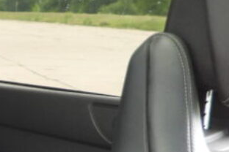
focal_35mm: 128
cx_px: -275
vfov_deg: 10.1
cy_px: 281
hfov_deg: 13.1
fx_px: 814
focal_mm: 4.3
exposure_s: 1/30
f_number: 2.8
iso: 140
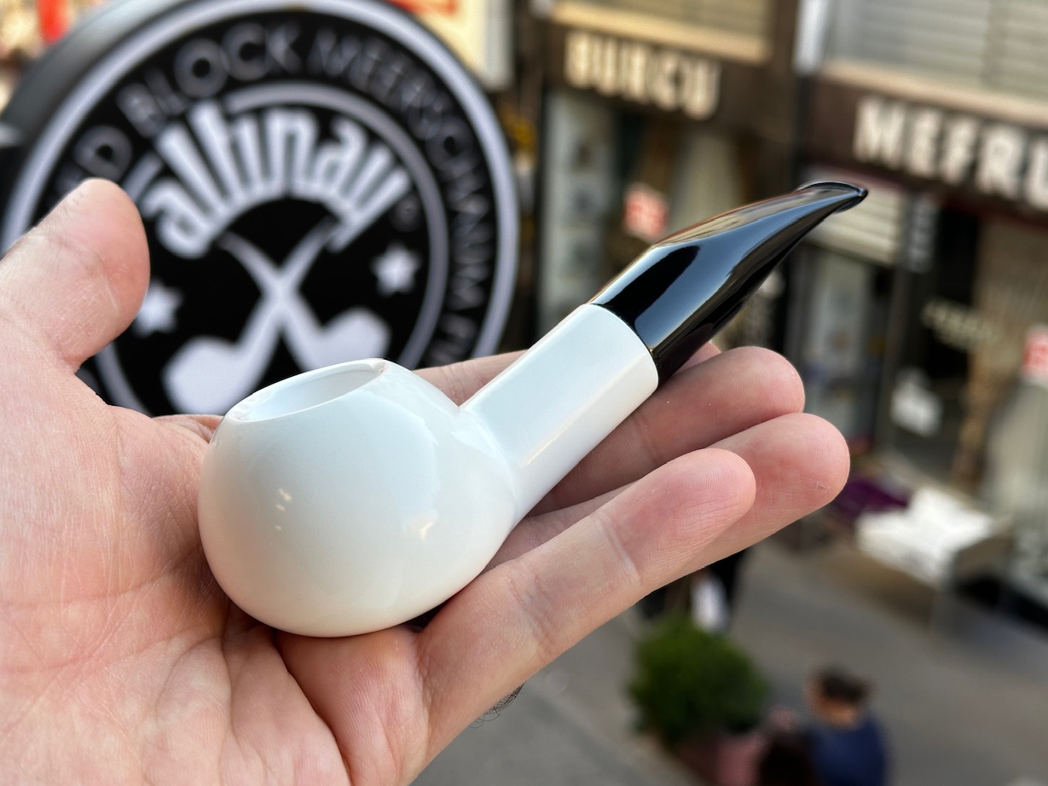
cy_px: 390
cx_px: 522
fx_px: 1514
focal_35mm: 50
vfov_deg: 29.1
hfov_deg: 38.2
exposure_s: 1/268
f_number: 1.78
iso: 64
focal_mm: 6.86
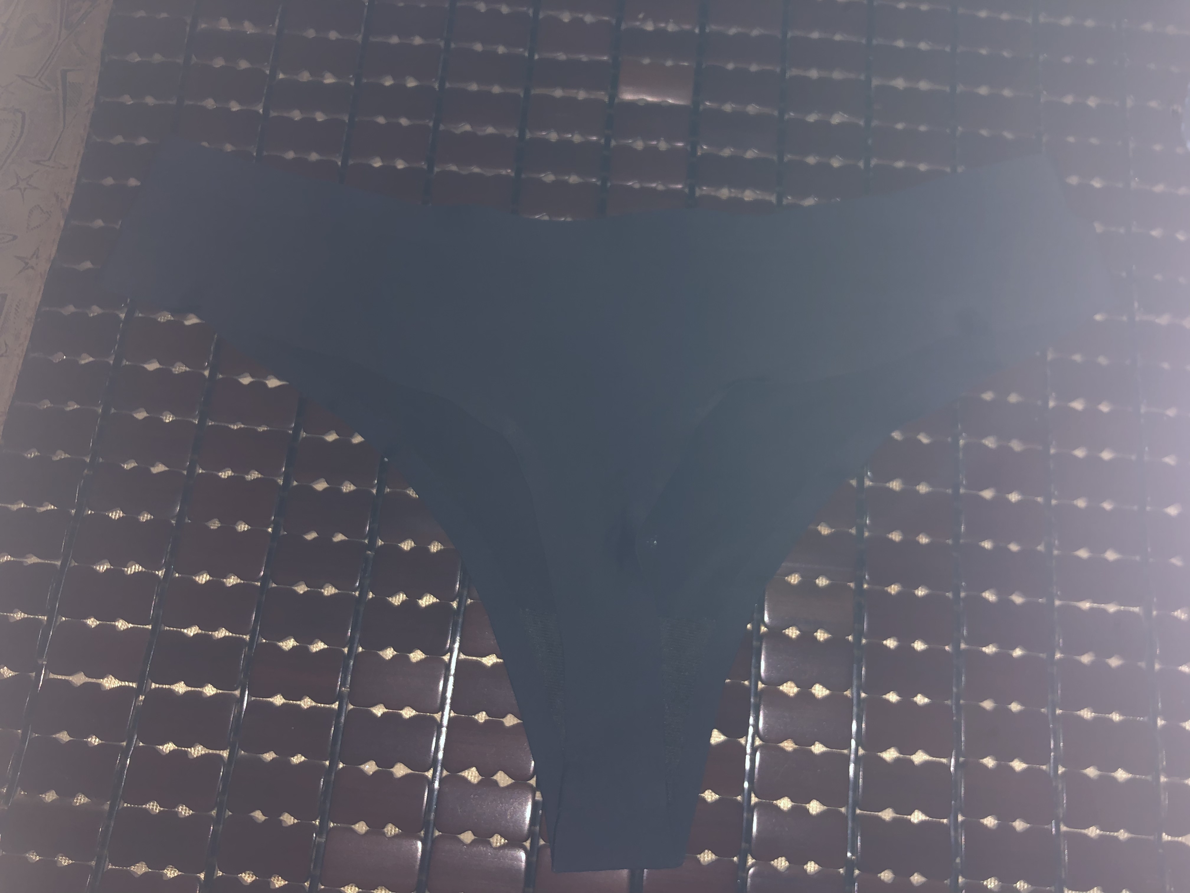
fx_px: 963
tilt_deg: -75.0
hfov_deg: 63.4
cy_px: 446
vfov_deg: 49.7
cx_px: 595
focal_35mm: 28
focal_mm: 4
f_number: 1.8
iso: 32
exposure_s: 1/27
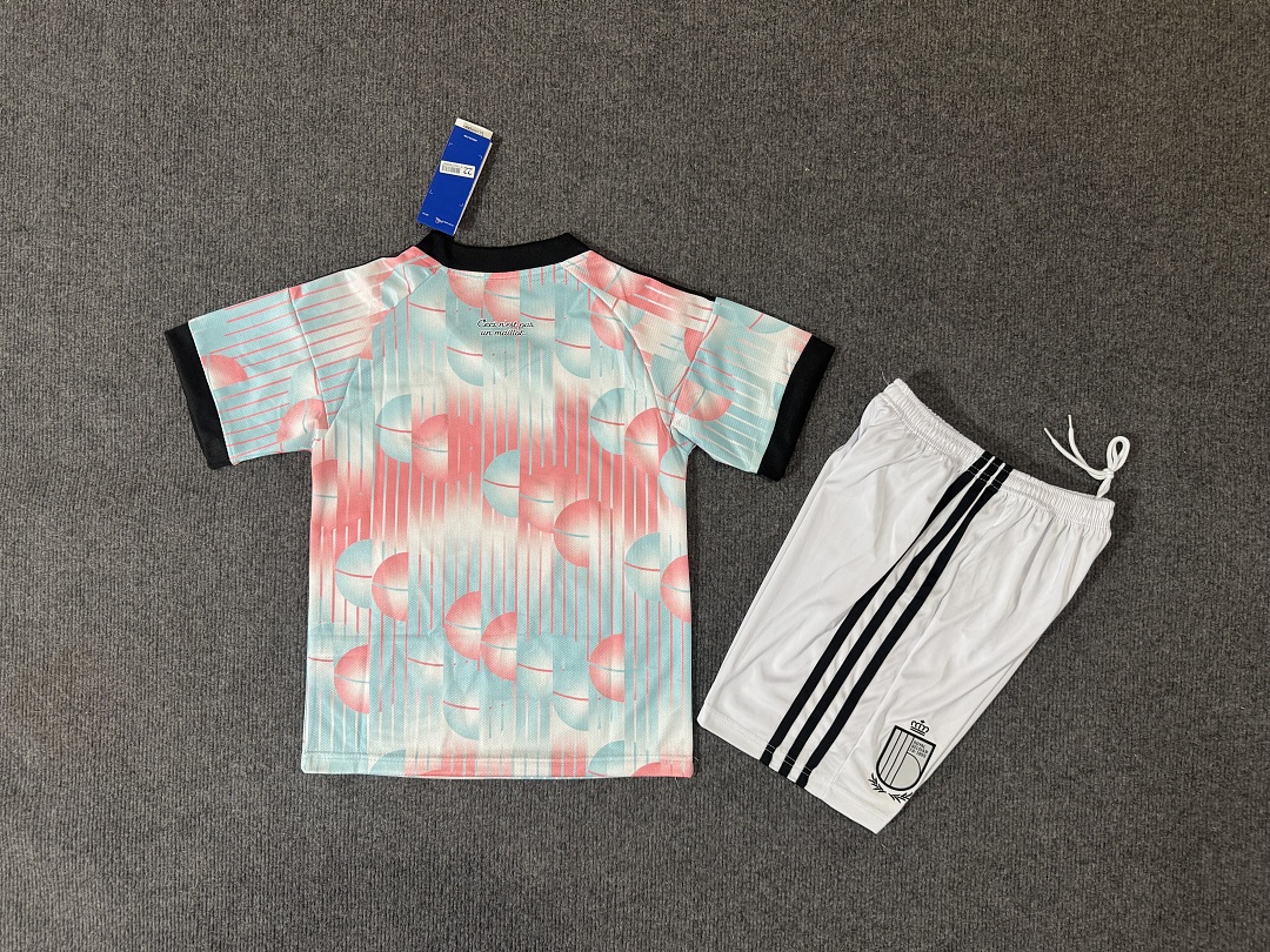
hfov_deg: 71.6
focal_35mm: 24
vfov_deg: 56.8
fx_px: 881
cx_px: 635
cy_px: 476
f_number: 1.78
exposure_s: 1/50
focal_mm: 6.76
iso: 200
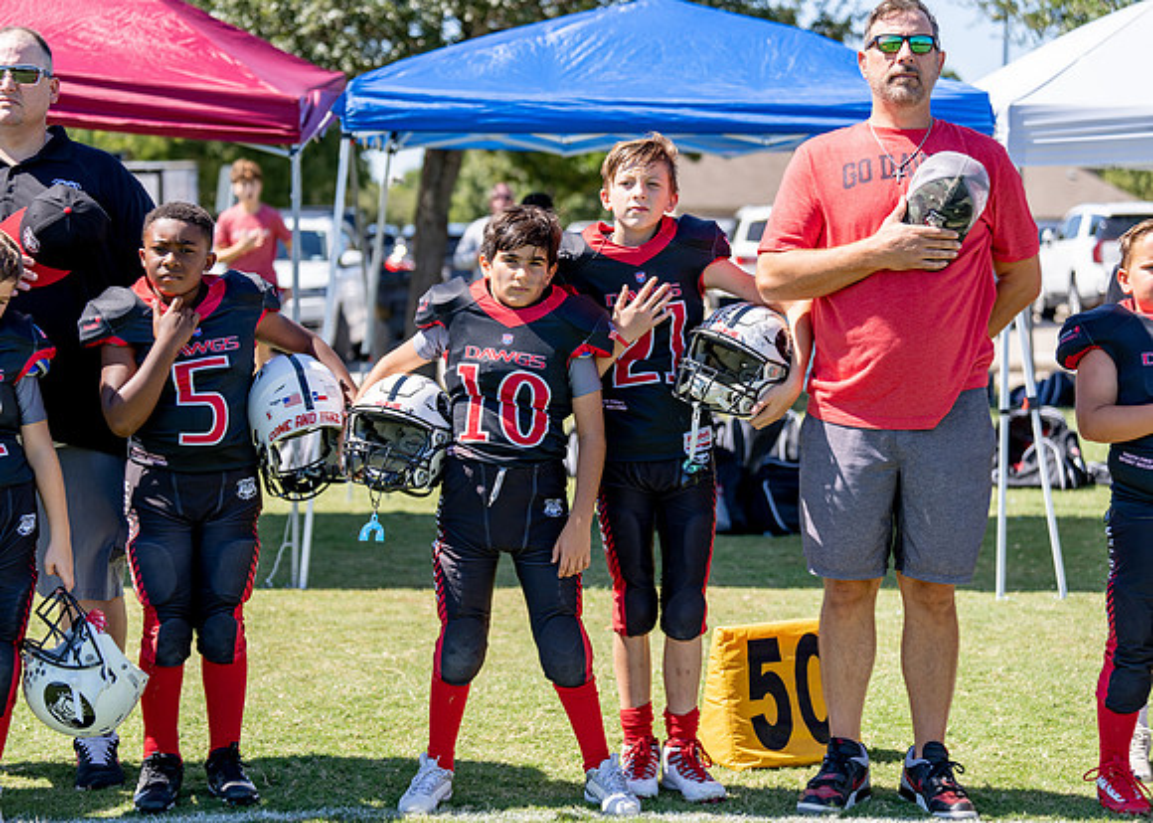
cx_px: 520
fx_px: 2467
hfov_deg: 26.3
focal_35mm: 75
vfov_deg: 18.9
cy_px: 417
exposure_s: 1/1000
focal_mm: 70
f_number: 2.8
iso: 100
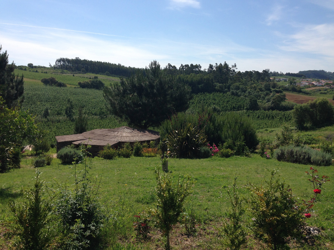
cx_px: 167
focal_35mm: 33
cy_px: 125
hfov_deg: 55.4
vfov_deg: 42.9
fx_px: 318
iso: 50
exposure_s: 1/2169
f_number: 2.4
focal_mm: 4.12
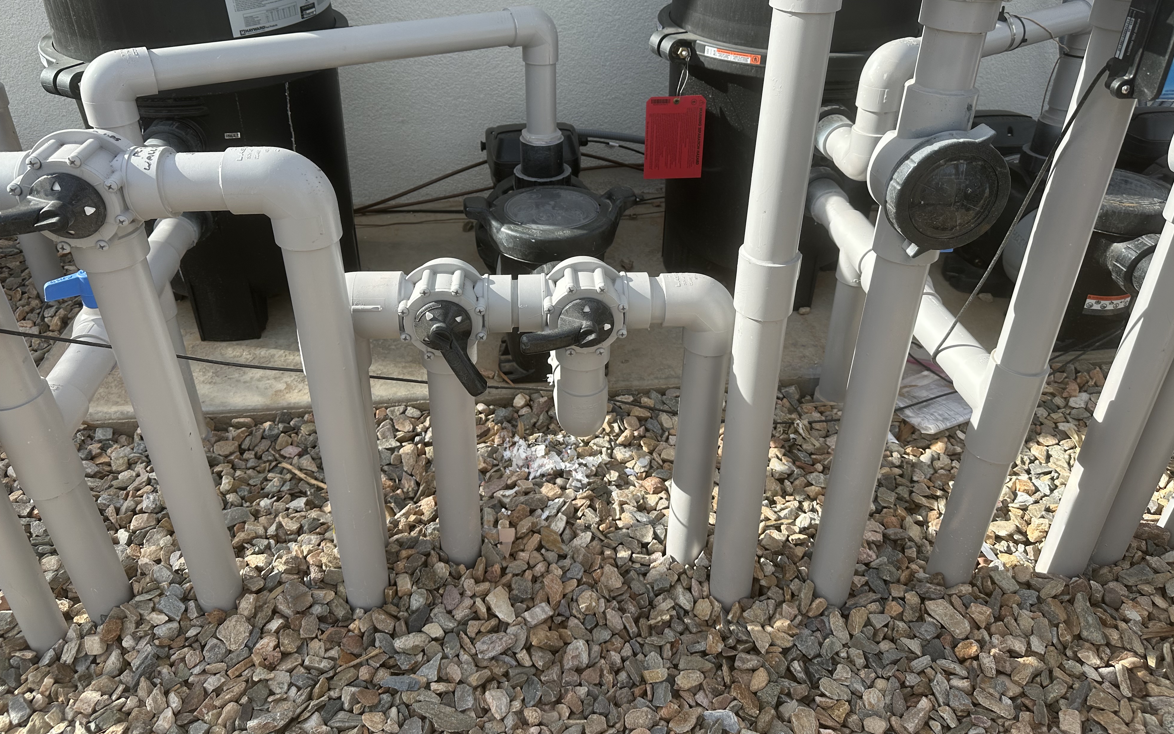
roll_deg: -1.5
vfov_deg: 47.3
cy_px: 286
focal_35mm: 26
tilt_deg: -30.0
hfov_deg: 70.4
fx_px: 832
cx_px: 592
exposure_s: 1/1916
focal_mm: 6.86
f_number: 1.78
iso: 80
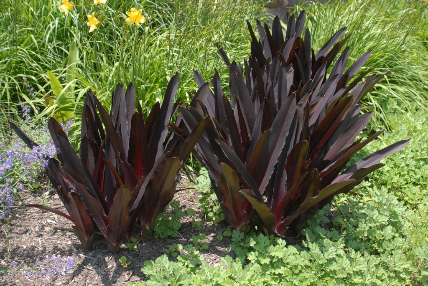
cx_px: 214
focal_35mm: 42
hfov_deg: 46.4
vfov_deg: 32.0
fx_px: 500
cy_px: 143
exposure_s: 1/200
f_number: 7.1
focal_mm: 28
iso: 400
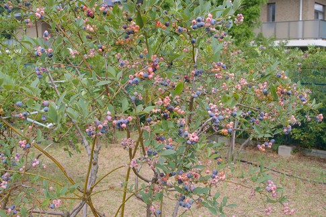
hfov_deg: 43.6
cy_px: 108
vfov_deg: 29.8
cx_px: 163
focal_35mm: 45
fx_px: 407
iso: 200
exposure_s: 1/250
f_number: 9.5
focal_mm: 30
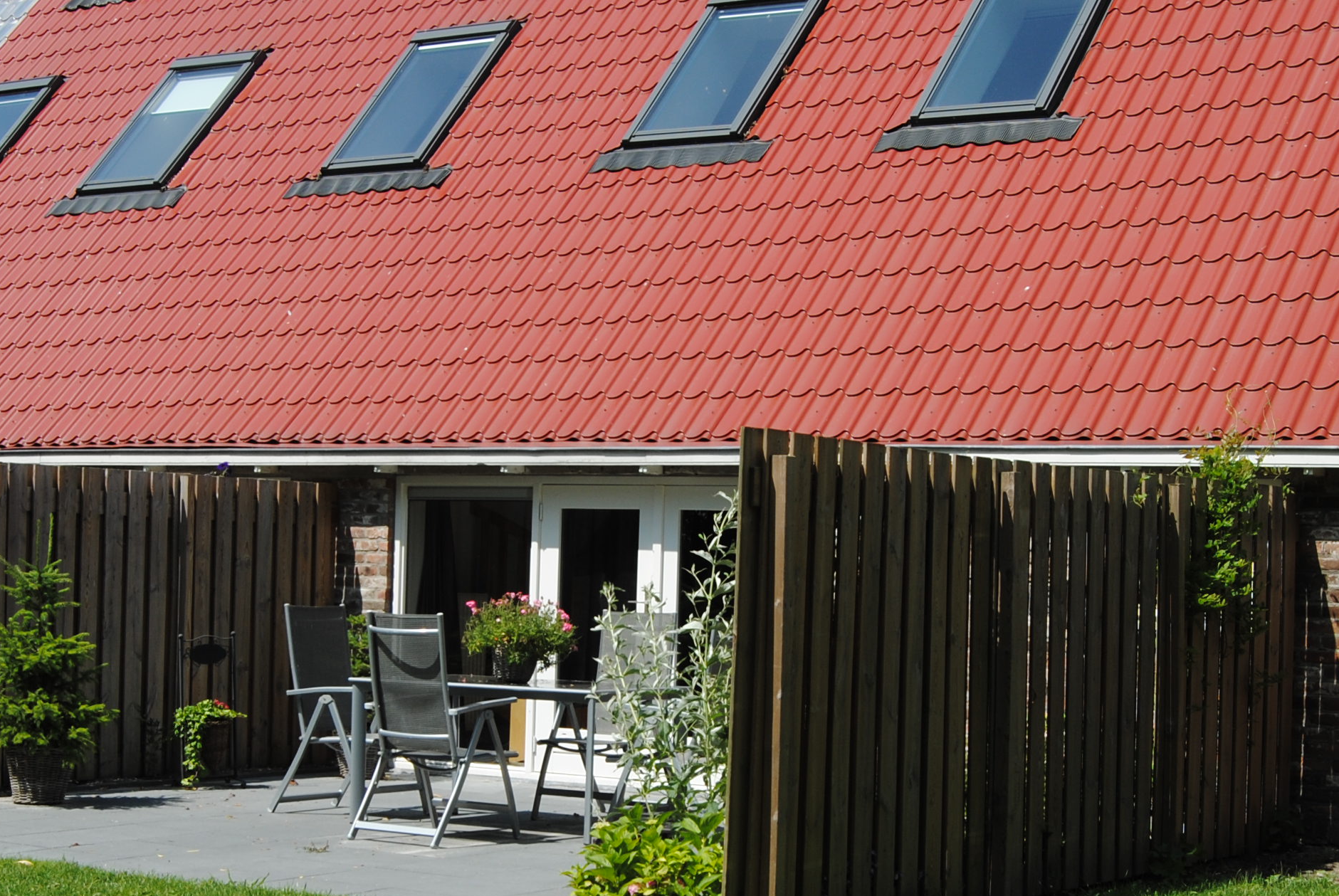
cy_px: 626
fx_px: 2645
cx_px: 616
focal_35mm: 71
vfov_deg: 19.1
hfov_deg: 28.4
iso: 100
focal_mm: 23
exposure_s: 1/250
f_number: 8
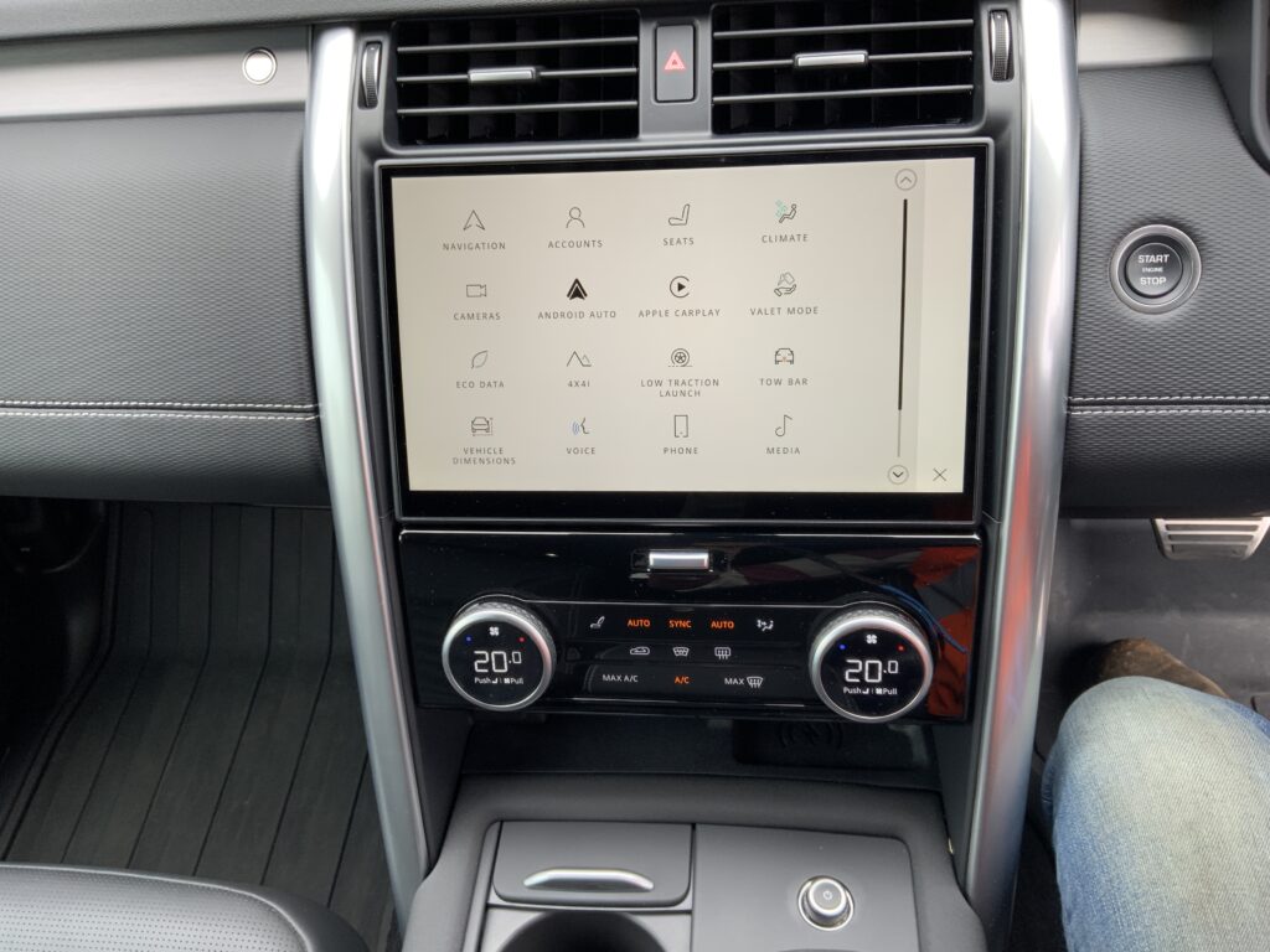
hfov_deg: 61.7
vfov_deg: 48.2
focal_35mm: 29
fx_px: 1064
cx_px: 635
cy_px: 476
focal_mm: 3
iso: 25
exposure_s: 1/98
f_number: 1.8
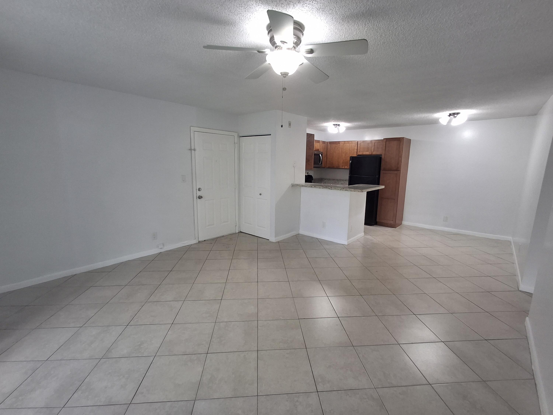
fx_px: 256
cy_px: 208
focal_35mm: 16
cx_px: 276
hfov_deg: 94.5
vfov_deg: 78.1
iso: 80
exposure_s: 1/40
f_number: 2.2
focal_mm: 1.64
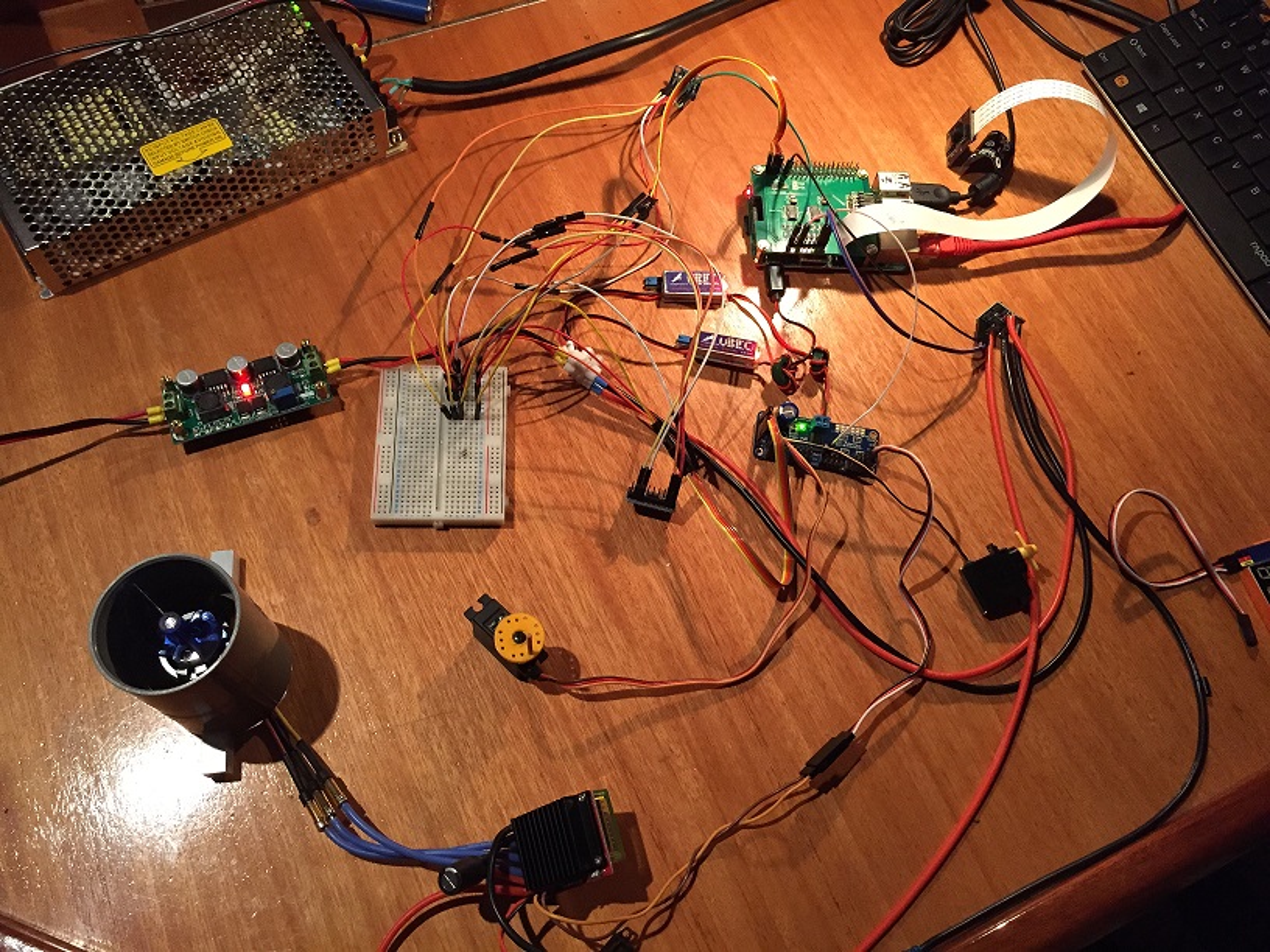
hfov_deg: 61.7
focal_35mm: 29
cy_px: 476
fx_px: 1064
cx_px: 635
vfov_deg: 48.2
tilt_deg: -66.3
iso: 250
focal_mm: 4.15
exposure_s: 1/20
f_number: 2.2
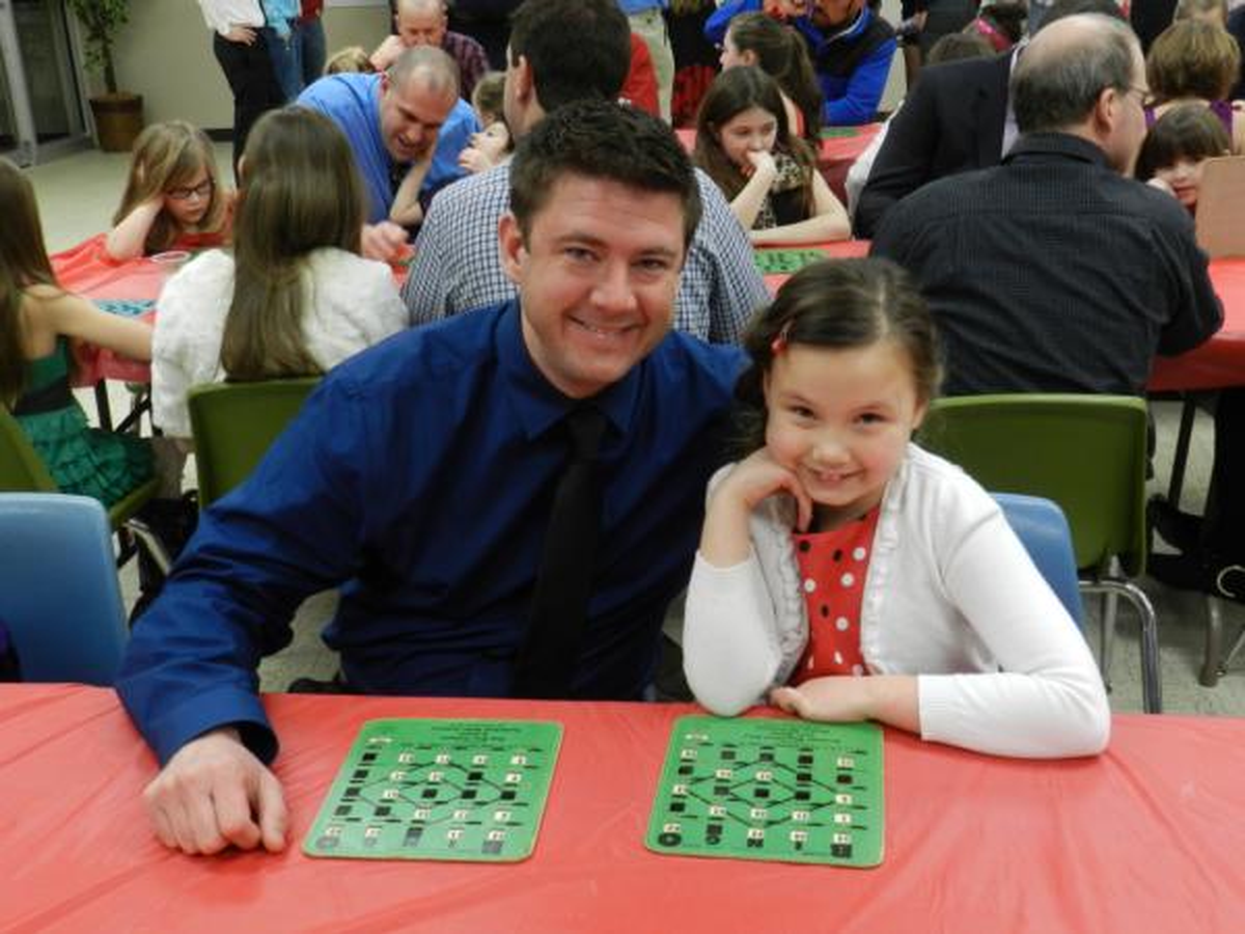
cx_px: 622
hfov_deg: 49.0
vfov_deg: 37.7
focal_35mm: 38
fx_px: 1367
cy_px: 467
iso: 360
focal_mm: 6.7
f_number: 4
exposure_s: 1/30
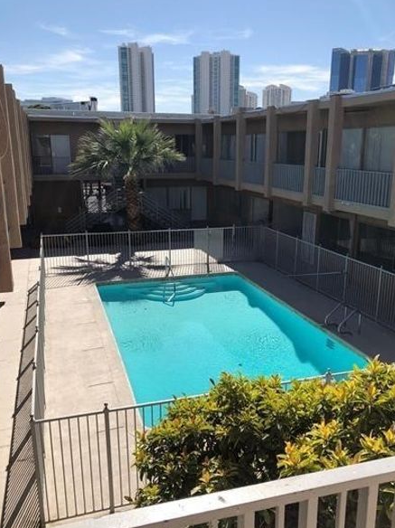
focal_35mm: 32
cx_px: 203
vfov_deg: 56.7
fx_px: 488
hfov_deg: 44.1
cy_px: 291
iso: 20
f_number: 1.8
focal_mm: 3.99
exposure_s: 1/2525
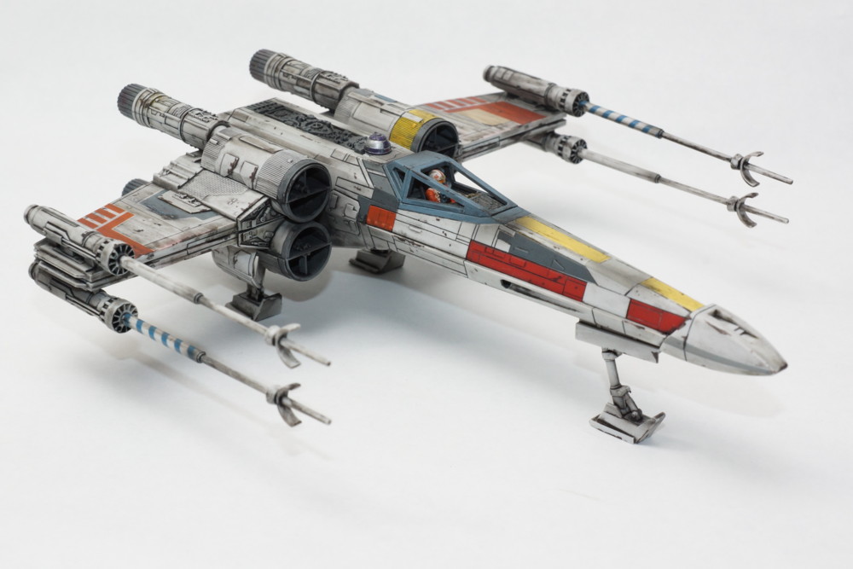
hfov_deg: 22.6
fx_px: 2133
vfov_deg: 15.2
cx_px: 426
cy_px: 284
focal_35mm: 90
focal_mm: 60
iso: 400
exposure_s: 1/125
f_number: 14
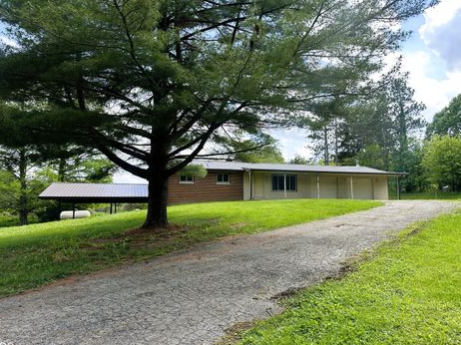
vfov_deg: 53.0
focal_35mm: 26
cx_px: 241
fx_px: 346
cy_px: 170
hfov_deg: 67.3
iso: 80
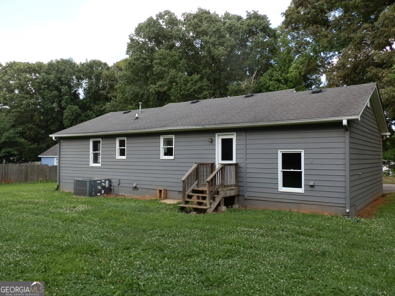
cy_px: 148
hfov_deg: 63.4
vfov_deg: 49.7
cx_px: 198
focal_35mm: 28
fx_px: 320
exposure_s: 1/250
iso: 64
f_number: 3.1
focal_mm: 5
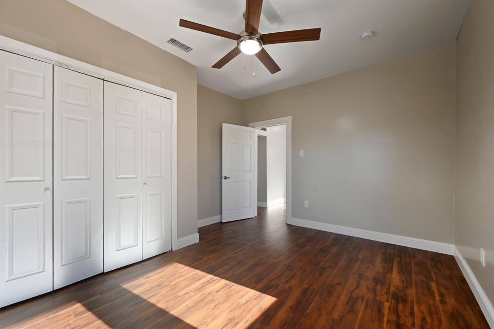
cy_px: 164
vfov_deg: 81.2
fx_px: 192
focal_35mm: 14
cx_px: 247
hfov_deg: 104.3
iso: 100
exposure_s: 1/15
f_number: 8
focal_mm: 14
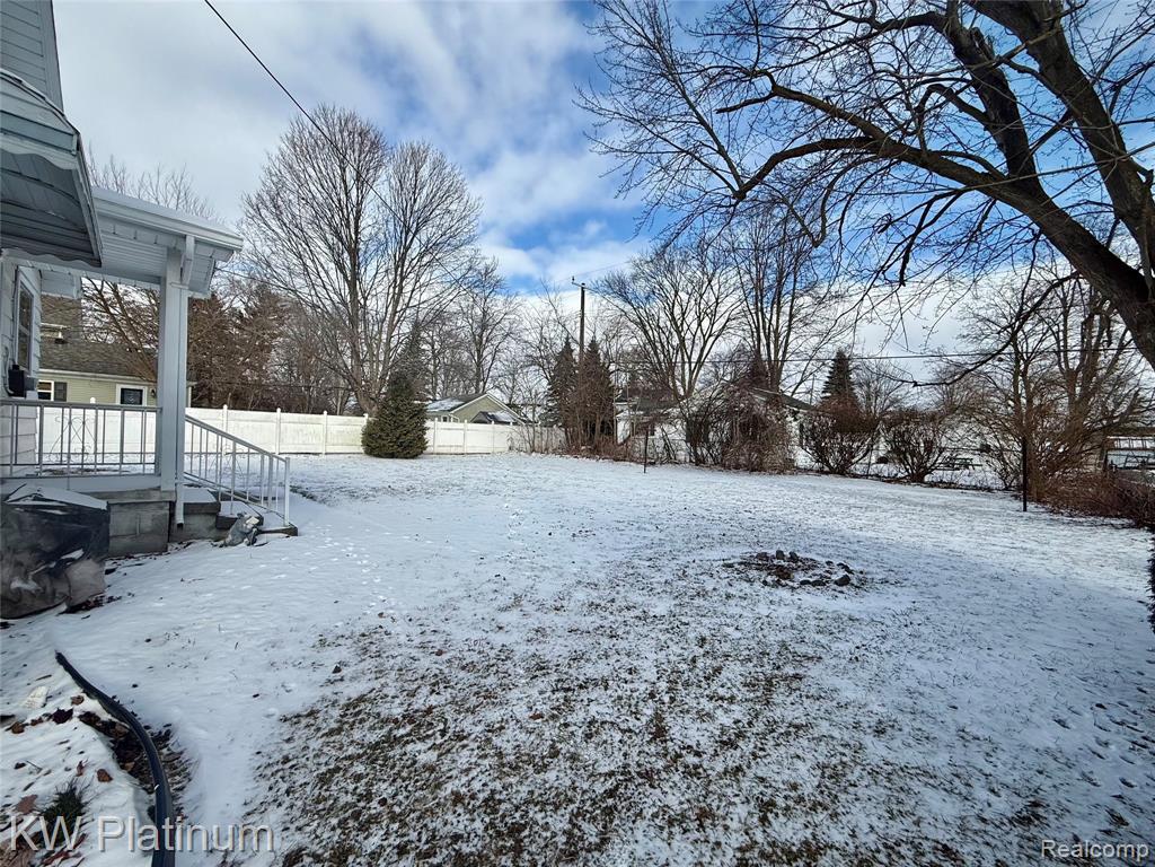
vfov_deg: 85.7
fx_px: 467
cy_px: 434
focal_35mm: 14
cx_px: 578
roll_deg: -2.2
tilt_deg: +1.2
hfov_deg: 102.1
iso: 50
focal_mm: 2.22
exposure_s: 1/2092
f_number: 2.2
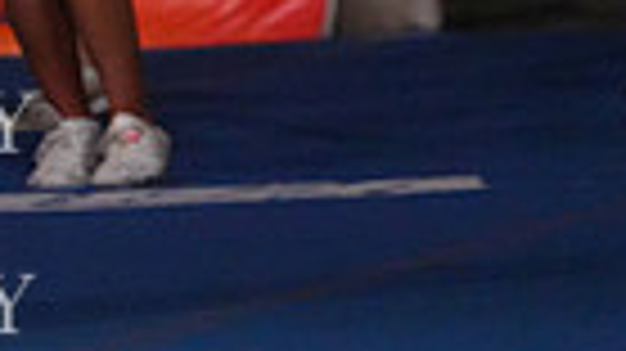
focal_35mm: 918
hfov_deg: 2.3
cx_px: -617
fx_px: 15229
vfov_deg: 1.3
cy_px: -331
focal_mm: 210
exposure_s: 1/1250
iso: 16000
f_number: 5.6
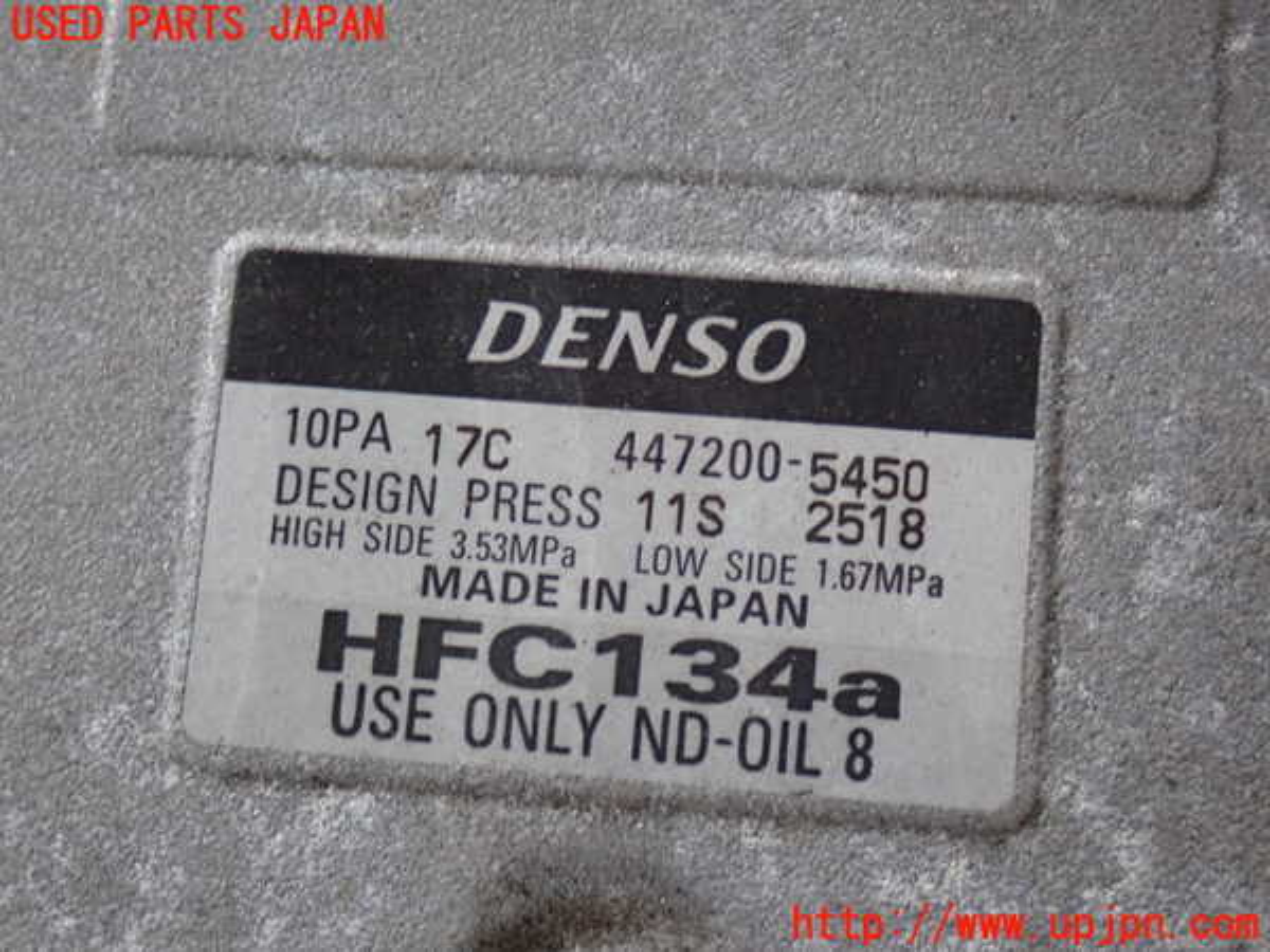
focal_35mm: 71
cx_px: 635
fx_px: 2605
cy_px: 476
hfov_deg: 27.4
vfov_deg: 20.7
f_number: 3.9
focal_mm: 12.73
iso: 800
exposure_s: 1/60
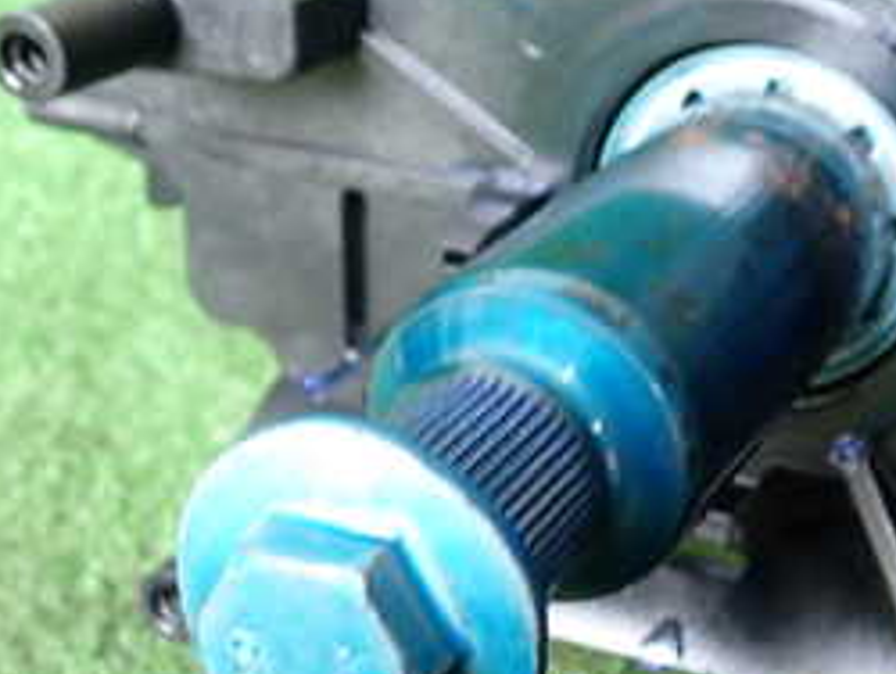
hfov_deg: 26.4
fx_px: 1865
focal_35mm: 72
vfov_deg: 20.4
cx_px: 749
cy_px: 416
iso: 200
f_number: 2.3
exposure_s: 1/40
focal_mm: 5.4
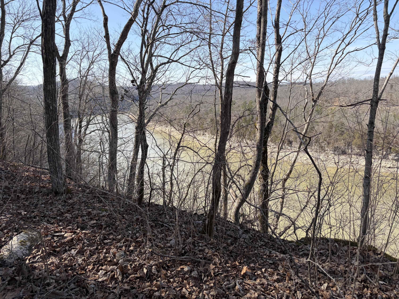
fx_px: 300
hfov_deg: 67.3
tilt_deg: -10.2
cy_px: 150
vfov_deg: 53.1
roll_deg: +3.1
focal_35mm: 26
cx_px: 200
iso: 50
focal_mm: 5.96
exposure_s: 1/1626
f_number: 1.6
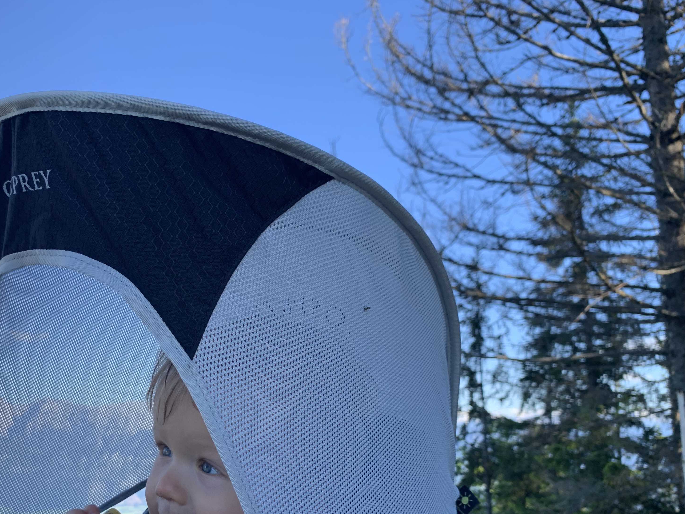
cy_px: 355
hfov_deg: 51.0
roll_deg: +1.1
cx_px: 272
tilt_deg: +7.5
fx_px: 712
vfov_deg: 39.1
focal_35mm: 36
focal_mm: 4.25
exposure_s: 1/476
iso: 25
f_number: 1.8
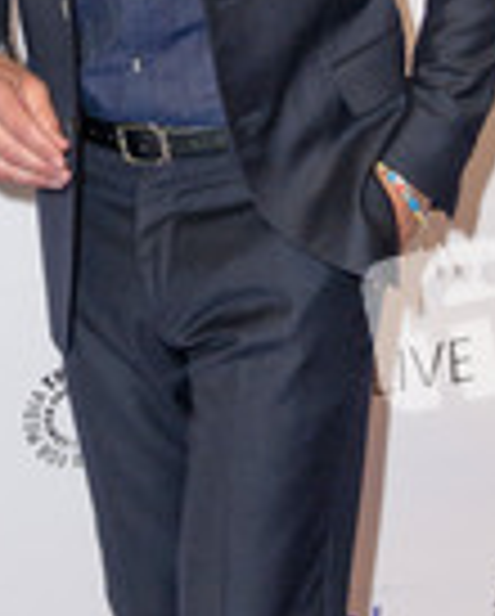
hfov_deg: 13.4
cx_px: 187
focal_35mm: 115
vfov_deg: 16.5
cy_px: 81
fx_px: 2101
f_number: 4
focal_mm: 42
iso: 400
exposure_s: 1/400
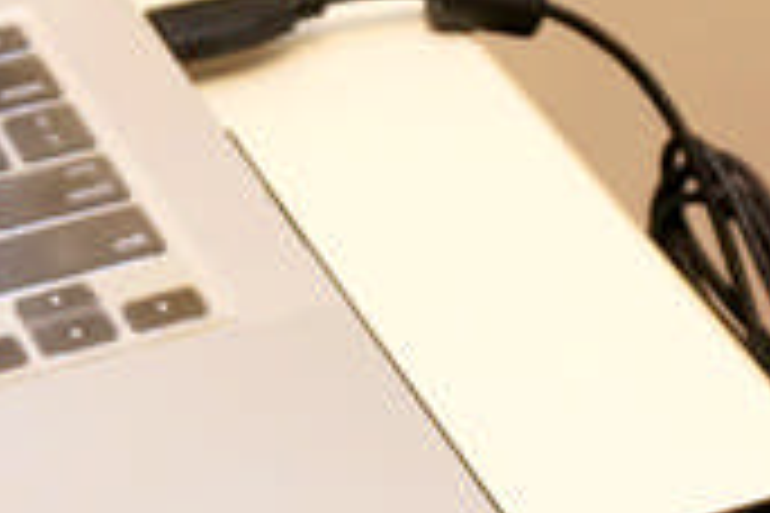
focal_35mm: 189
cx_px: 212
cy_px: 212
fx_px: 4042
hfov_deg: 10.9
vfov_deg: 7.3
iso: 1600
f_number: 4.5
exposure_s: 1/60
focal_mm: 24
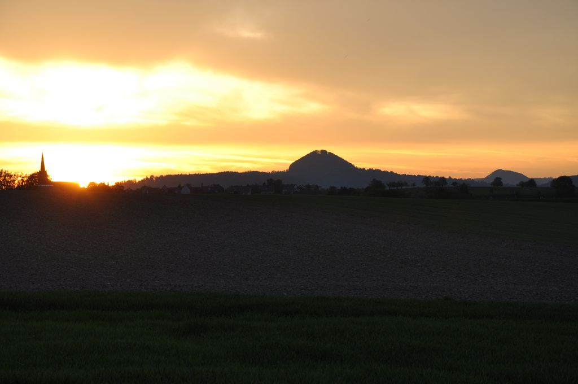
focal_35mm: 112
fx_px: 1804
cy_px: 192
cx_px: 289
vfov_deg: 12.1
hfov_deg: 18.2
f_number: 10
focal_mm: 75
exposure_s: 1/30
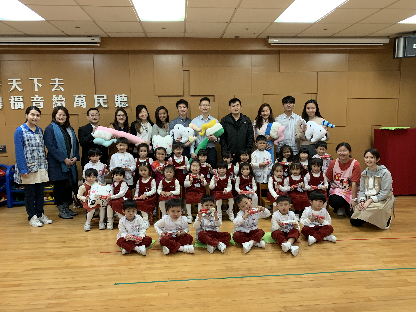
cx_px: 208
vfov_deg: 53.1
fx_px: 312
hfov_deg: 67.3
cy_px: 156
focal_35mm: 26
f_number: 1.8
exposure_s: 1/50
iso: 160
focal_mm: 4.25
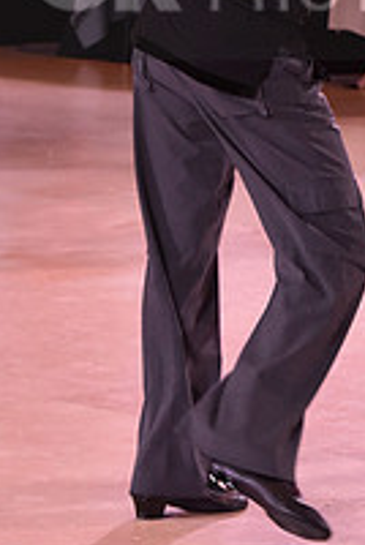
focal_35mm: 304
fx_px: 4607
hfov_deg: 4.5
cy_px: -30
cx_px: 375
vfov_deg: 6.7
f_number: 6.3
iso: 2500
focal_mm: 105
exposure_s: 1/250
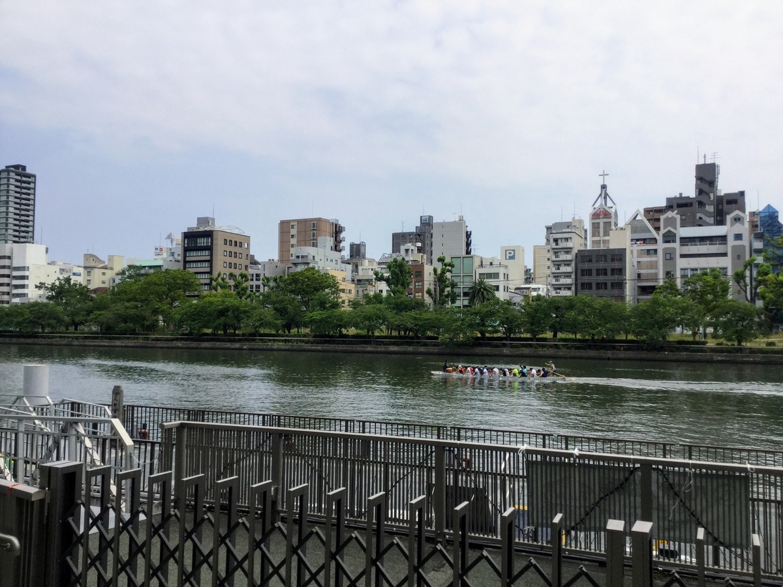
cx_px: 392
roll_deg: -1.0
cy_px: 294
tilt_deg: +2.3
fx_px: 701
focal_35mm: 31
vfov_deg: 45.4
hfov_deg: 58.4
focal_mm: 3.3
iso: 25
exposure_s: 1/1538
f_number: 2.4
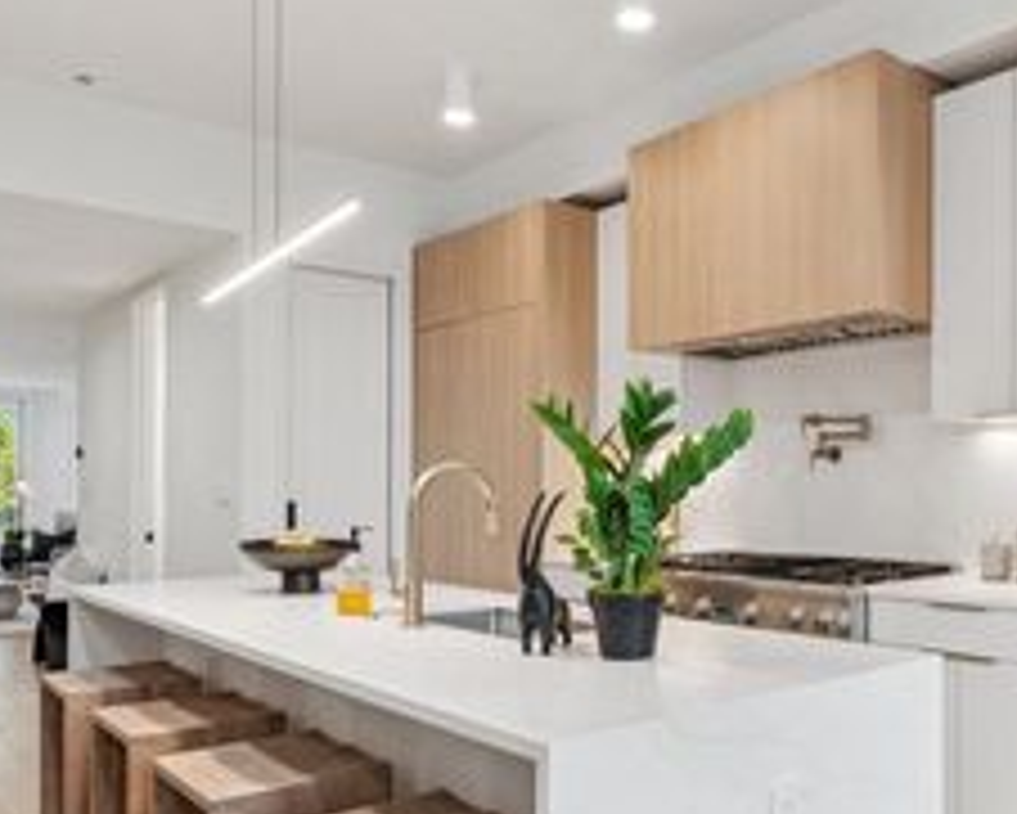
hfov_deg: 58.5
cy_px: 510
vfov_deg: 49.5
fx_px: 873
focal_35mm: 29
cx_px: 706
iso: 320
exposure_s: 1/13
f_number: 10
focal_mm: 14
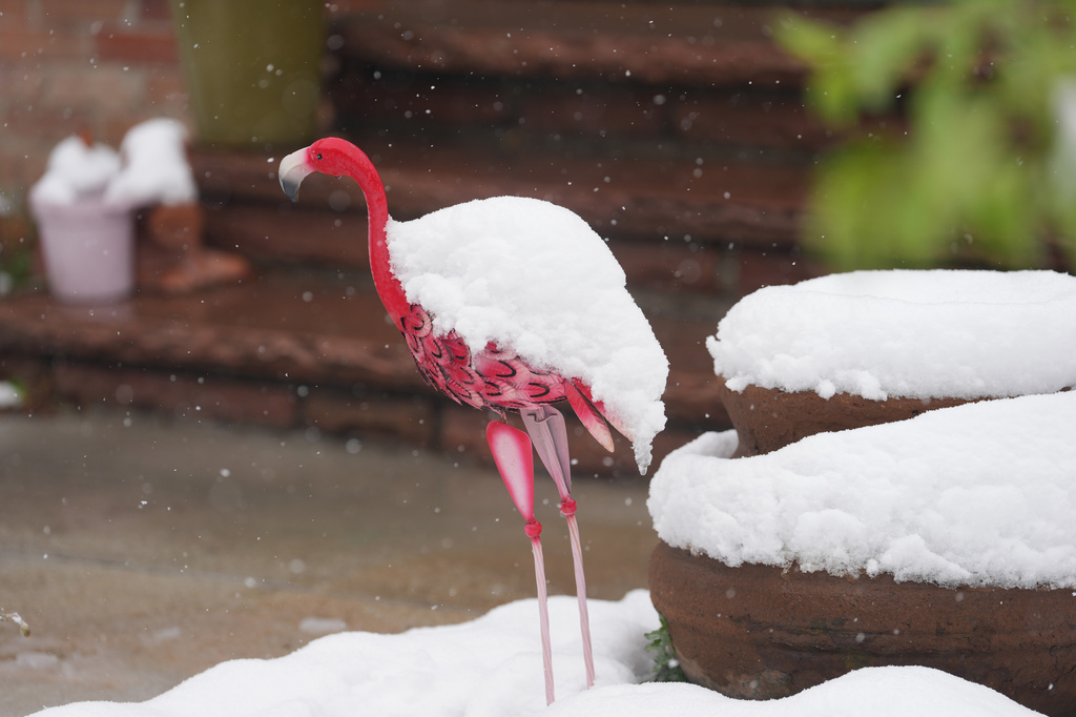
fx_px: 4302
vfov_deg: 9.5
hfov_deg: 14.3
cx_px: 538
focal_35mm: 144
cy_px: 358
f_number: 3.2
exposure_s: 1/1250
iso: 200
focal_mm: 144
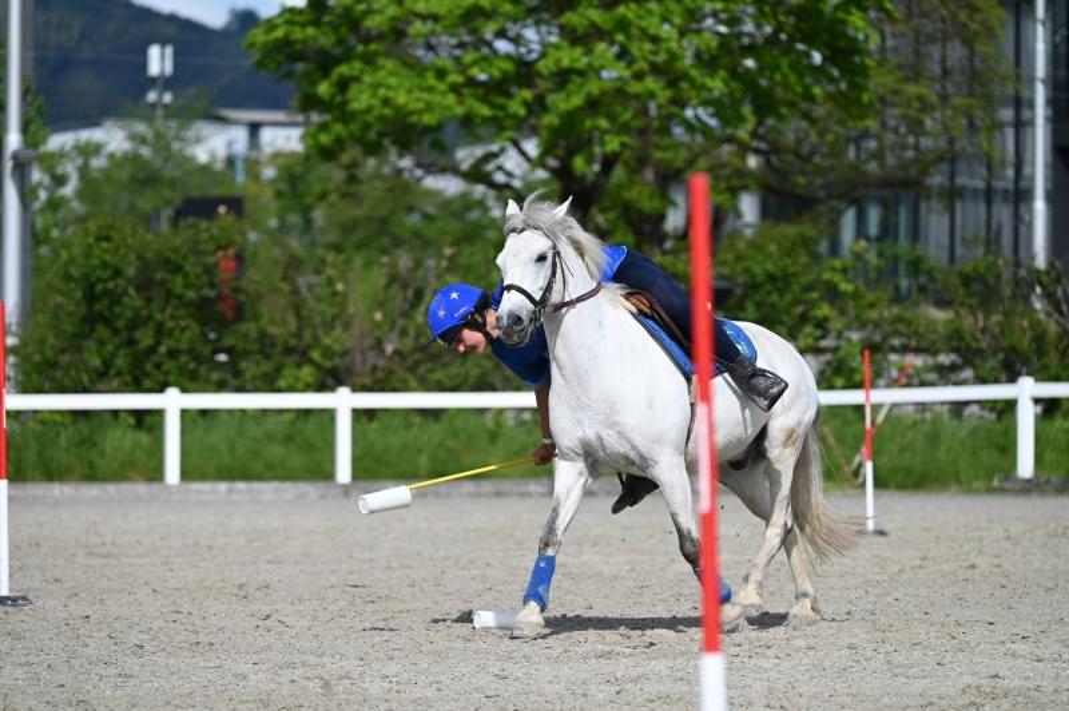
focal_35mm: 200
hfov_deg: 10.3
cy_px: 356
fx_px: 5934
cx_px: 534
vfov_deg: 6.9
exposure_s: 1/1250
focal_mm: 200
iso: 180
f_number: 5.6
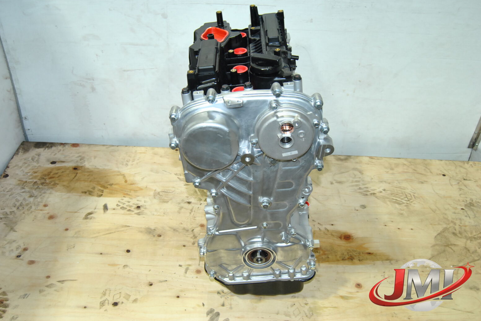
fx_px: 454
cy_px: 157
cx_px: 238
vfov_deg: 38.9
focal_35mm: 34
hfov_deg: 55.8
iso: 800
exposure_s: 1/200
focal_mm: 22
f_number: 5
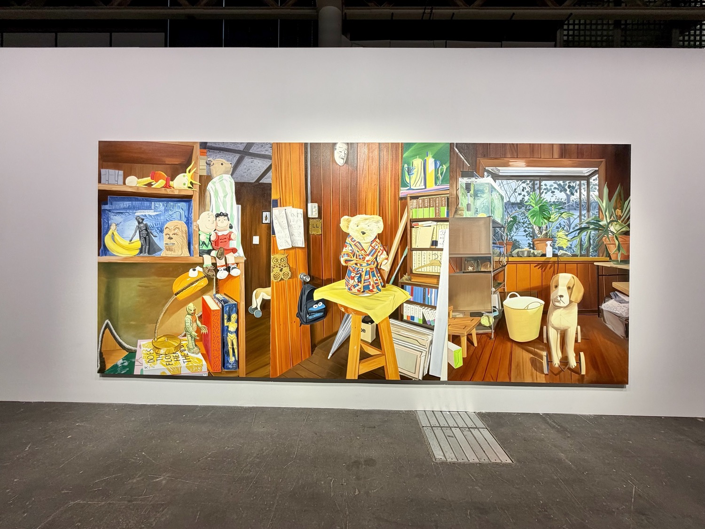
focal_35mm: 14
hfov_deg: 102.1
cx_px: 352
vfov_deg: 85.7
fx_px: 285
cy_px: 264
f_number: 2.2
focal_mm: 2.22
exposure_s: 1/118
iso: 100
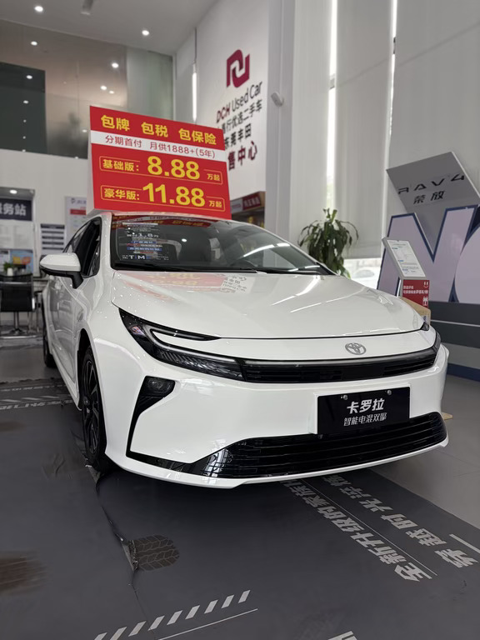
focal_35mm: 26
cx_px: 240
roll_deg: -1.1
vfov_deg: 67.3
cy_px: 320
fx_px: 481
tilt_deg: -5.4
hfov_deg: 53.1
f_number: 1.6
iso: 64
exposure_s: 1/121
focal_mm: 5.96
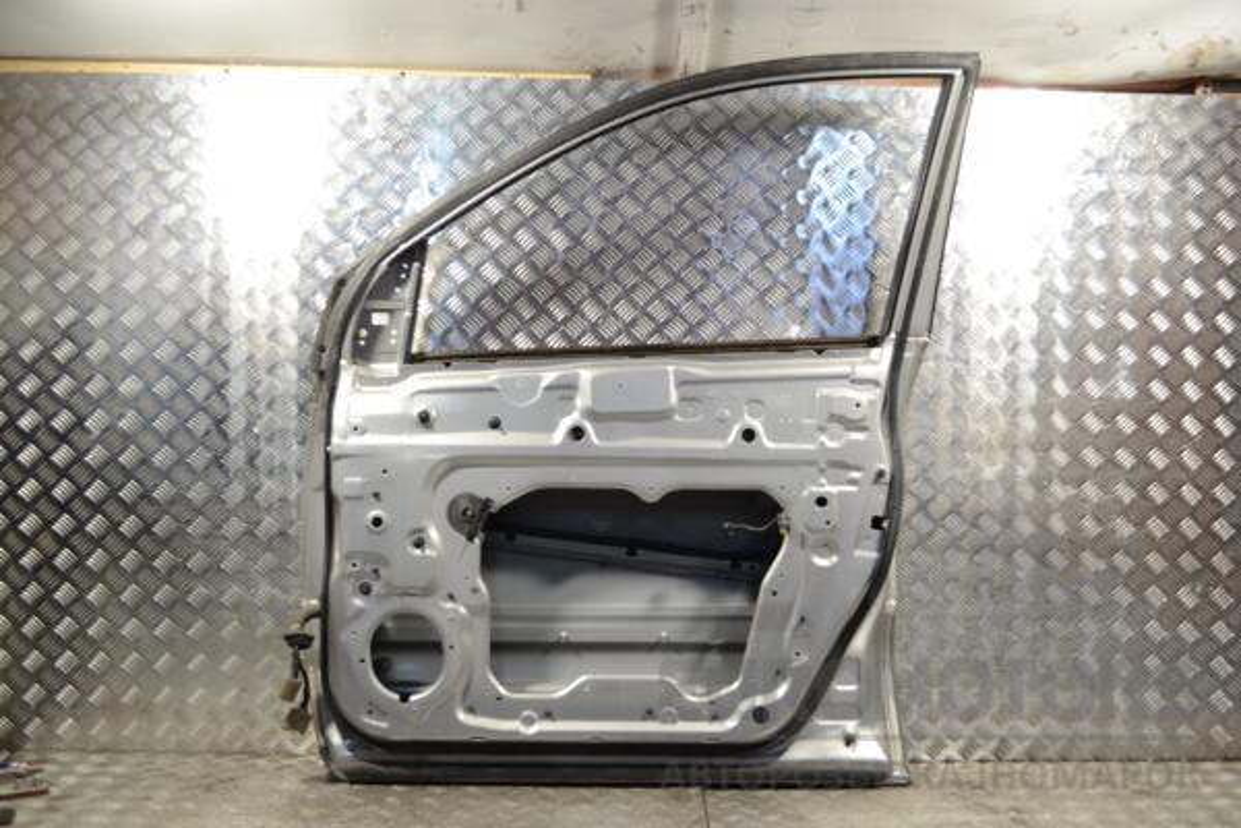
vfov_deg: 36.9
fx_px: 1241
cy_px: 414
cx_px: 620
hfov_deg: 53.1
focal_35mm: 36
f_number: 4
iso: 140
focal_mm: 24
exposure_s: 1/30
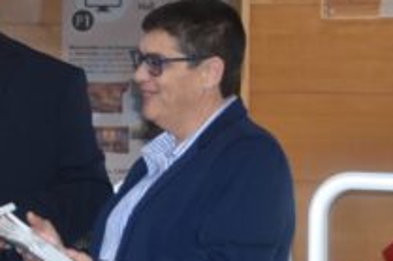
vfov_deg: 6.0
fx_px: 2509
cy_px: 89
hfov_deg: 8.9
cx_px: -45
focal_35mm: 230
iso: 400
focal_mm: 50
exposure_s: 1/80
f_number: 5
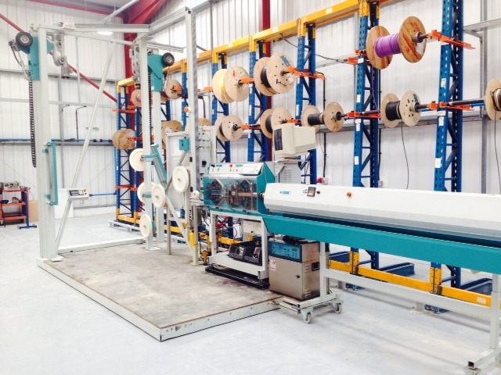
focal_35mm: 33
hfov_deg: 55.4
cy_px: 188
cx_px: 250
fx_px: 478
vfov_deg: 42.9
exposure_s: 1/40
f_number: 2.4
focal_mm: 4.12
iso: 50
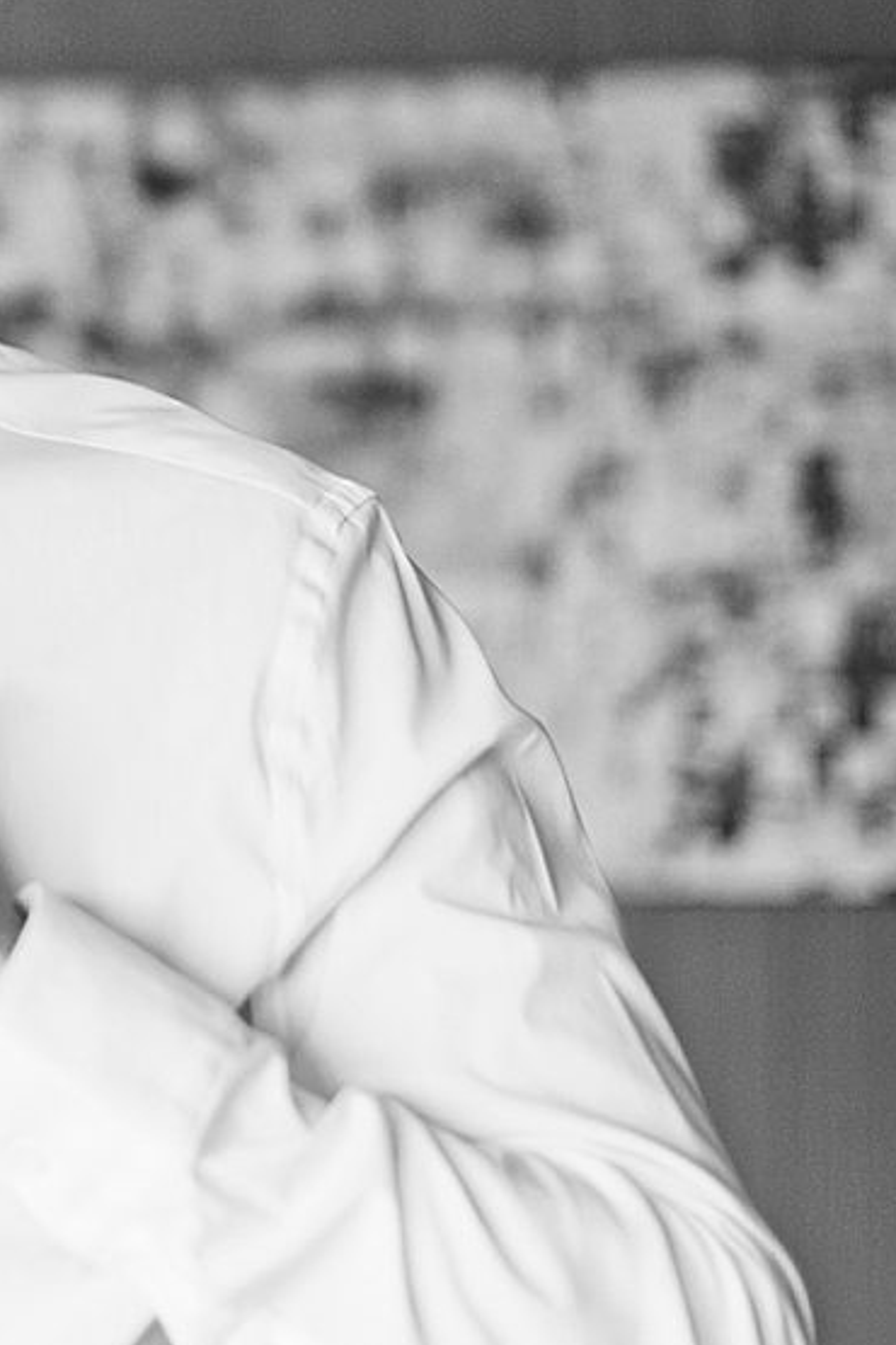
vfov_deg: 16.1
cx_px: -126
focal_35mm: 127
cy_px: 373
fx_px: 4741
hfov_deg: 10.6
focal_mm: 50
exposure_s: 1/100
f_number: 1.8
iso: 800
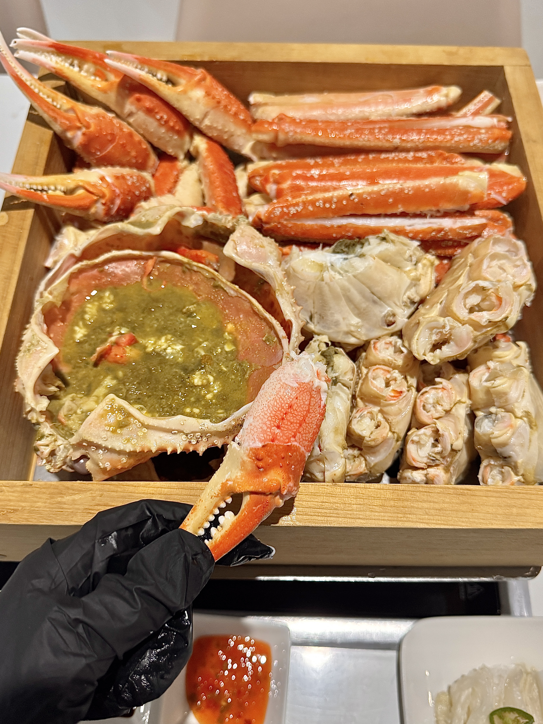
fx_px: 502
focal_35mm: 24
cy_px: 362
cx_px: 272
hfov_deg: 56.8
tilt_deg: -62.0
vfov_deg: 71.6
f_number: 1.78
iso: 320
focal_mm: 6.76
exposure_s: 1/60
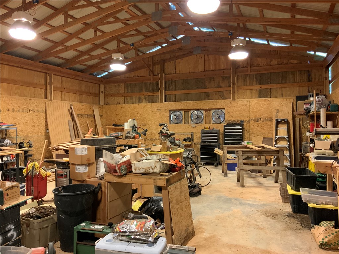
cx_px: 170
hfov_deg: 61.7
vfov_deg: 48.2
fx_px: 284
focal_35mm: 29
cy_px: 127
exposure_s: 1/40
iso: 250
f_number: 1.8
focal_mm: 3
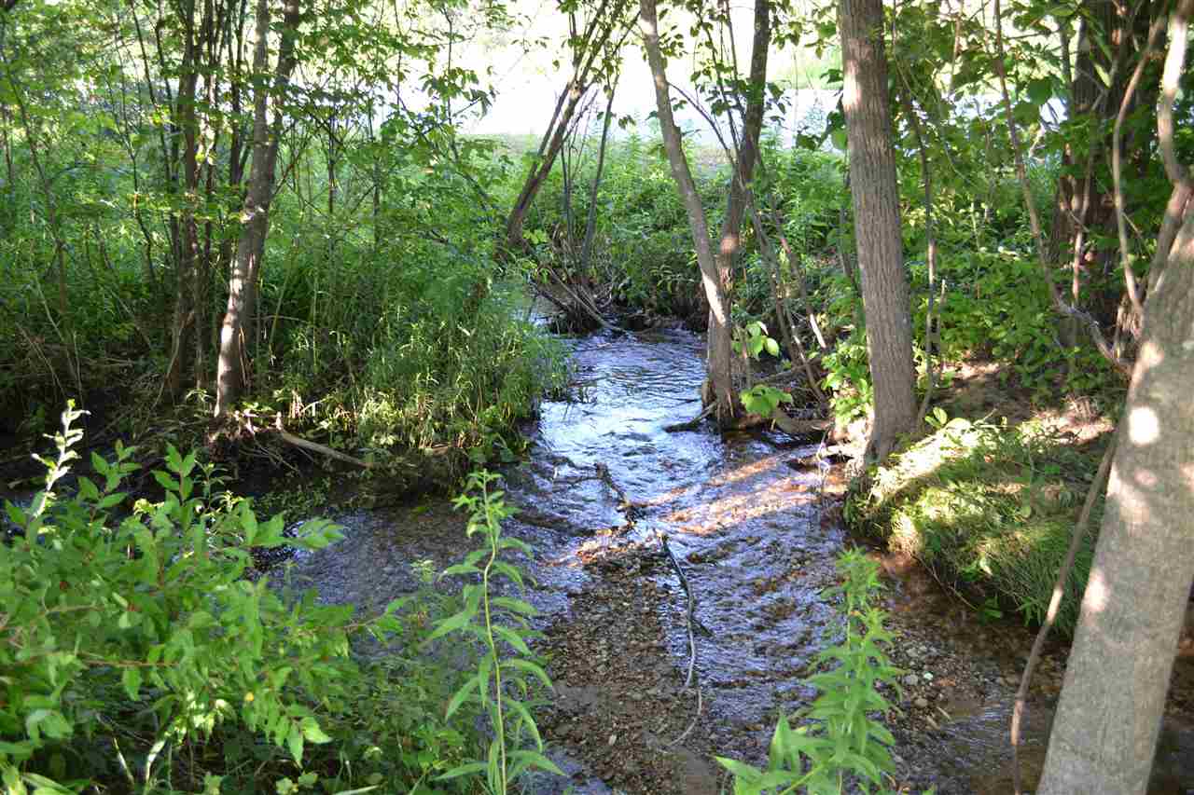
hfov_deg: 57.2
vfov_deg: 40.0
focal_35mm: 33
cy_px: 398
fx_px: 1094
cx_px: 597
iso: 400
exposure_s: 1/80
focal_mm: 22
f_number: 4.5
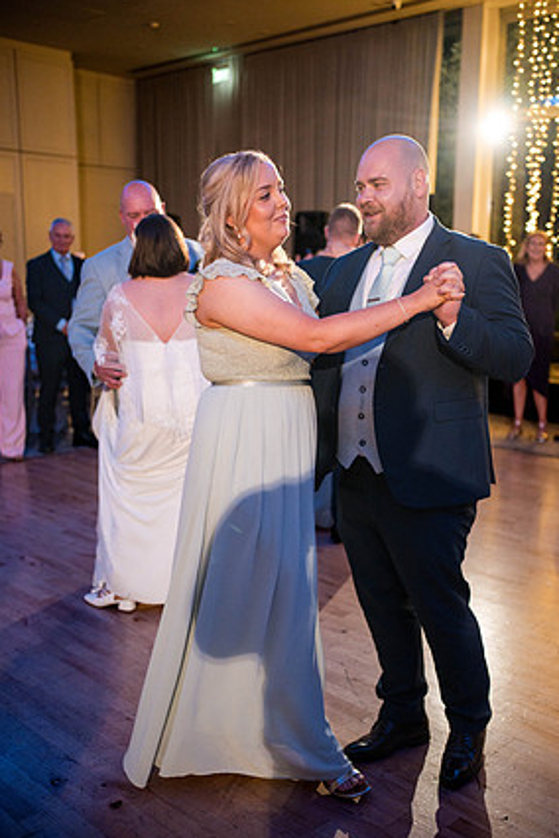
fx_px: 862
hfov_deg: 35.9
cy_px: 435
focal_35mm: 37
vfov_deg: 51.9
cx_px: 291
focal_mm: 35
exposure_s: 1/250
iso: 2500
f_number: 1.8
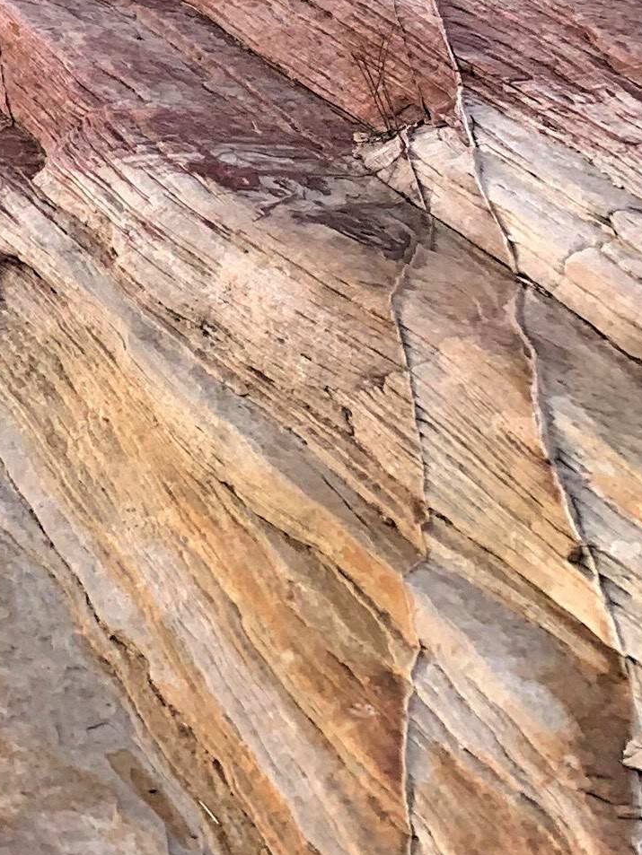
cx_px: -302
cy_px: -383
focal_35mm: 110
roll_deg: +0.3
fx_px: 2720
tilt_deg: +3.3
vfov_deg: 16.5
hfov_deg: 12.8
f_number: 1.8
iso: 25
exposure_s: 1/439
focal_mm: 4.25
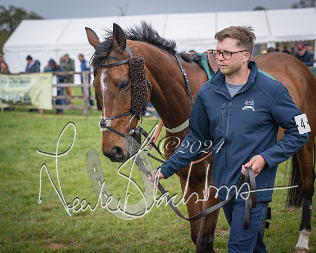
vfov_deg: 19.4
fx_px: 737
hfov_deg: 24.2
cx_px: 190
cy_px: 126
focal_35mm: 79
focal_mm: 70
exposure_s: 1/4000
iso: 800
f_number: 4.5
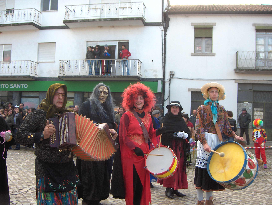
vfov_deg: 36.9
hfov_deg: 47.8
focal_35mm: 39
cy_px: 102
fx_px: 307
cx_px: 136
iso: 100
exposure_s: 1/252
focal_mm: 8
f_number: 2.8
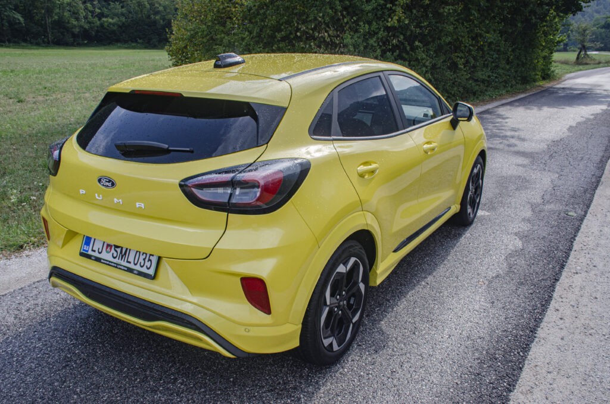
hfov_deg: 62.0
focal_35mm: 30
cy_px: 202
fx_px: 507
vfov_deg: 43.4
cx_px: 305
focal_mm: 20
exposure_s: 1/250
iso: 180
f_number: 8
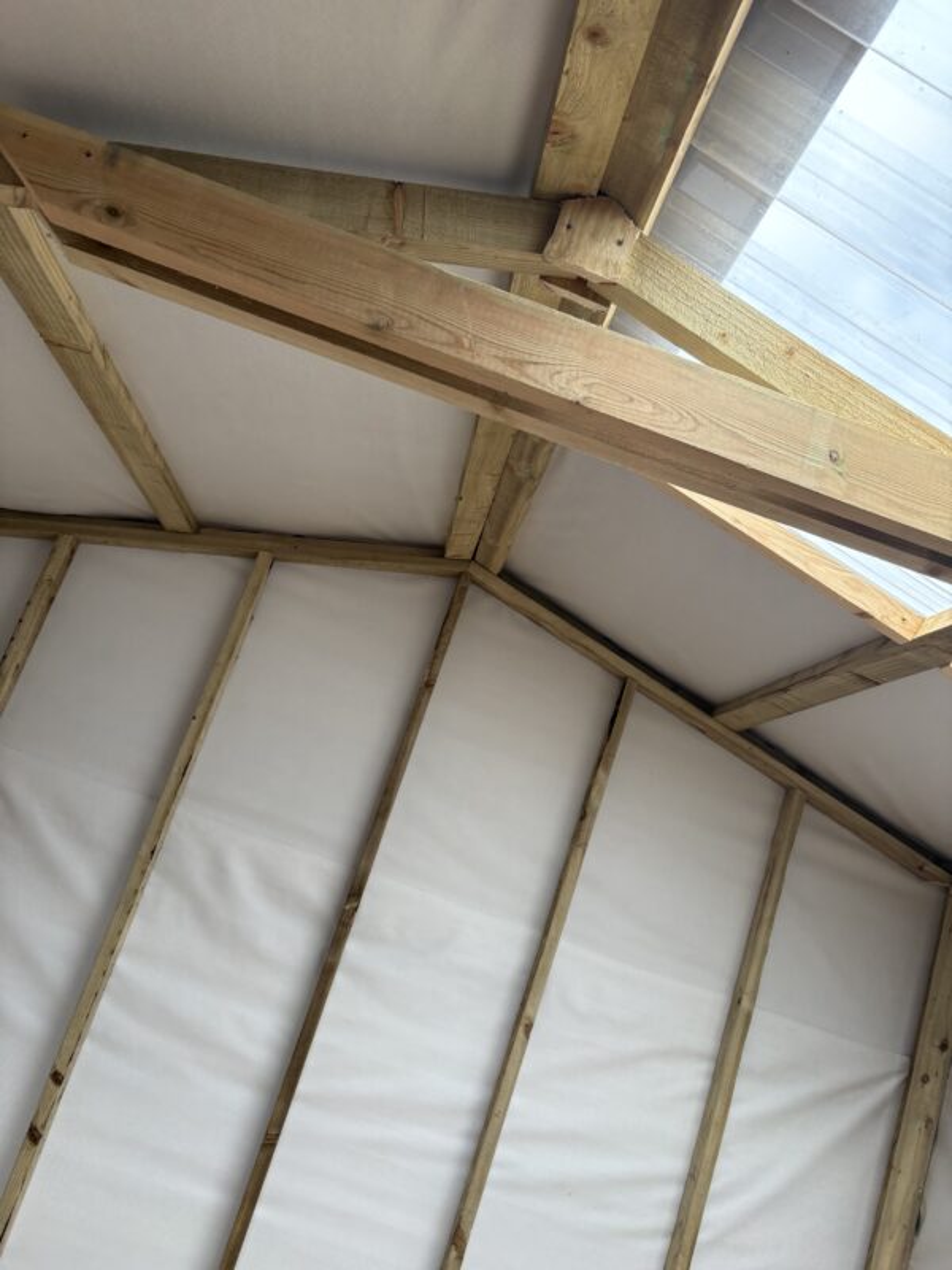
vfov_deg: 67.3
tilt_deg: +14.0
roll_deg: -19.8
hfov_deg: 53.1
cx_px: 476
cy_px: 635
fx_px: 953
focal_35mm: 26
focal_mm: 5.96
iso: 64
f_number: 1.6
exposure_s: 1/267
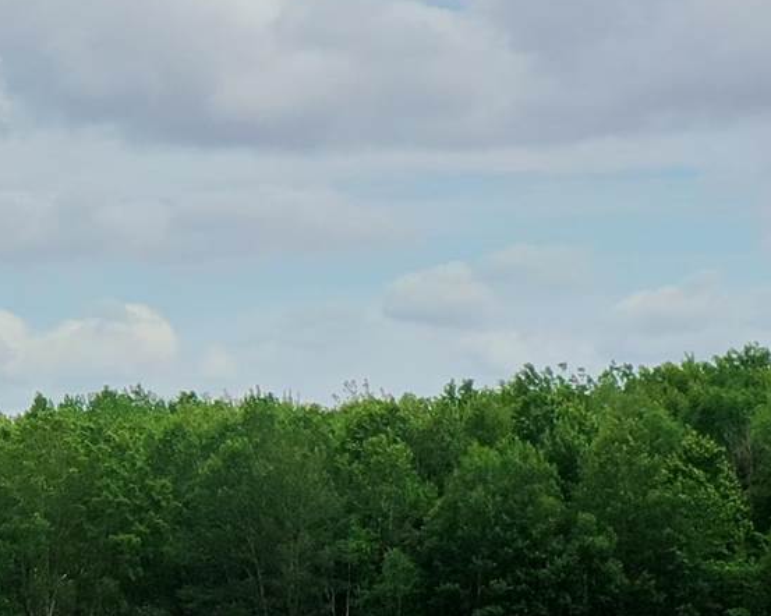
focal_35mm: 146
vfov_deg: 10.5
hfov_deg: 10.9
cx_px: -1146
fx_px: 3330
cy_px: 541
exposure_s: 1/400
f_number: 5.6
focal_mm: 10.26
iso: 100
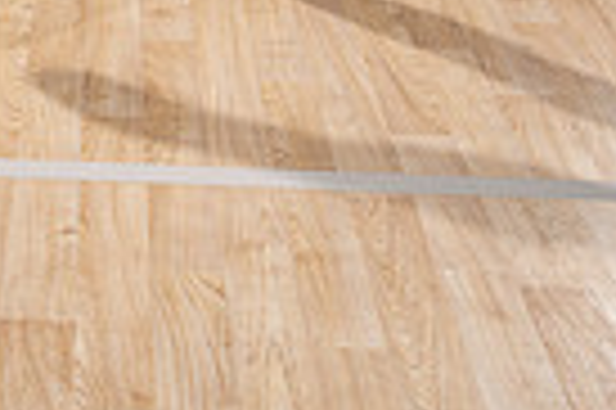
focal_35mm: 89
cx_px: 36
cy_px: -514
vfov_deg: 12.6
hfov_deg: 22.2
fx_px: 1521
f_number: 8
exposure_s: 1/250
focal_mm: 27
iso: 100
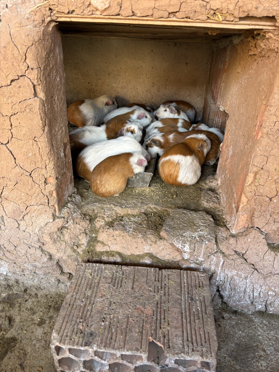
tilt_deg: -26.1
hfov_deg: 53.1
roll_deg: -5.6
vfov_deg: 67.3
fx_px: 279
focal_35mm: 26
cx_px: 140
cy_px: 186
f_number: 1.6
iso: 125
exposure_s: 1/79
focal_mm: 5.96
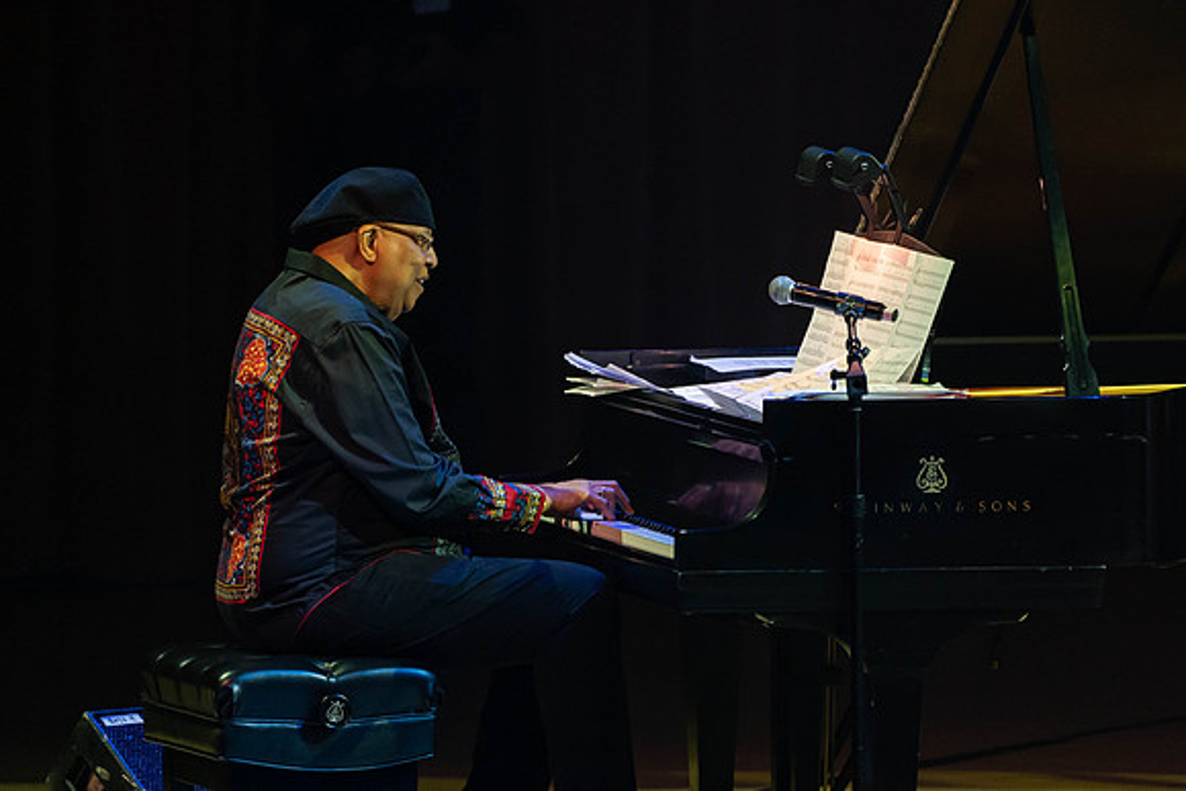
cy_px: 430
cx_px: 818
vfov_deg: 2.5
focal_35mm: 552
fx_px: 18182
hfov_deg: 3.7
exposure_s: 1/160
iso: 2500
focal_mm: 400
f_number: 5.6
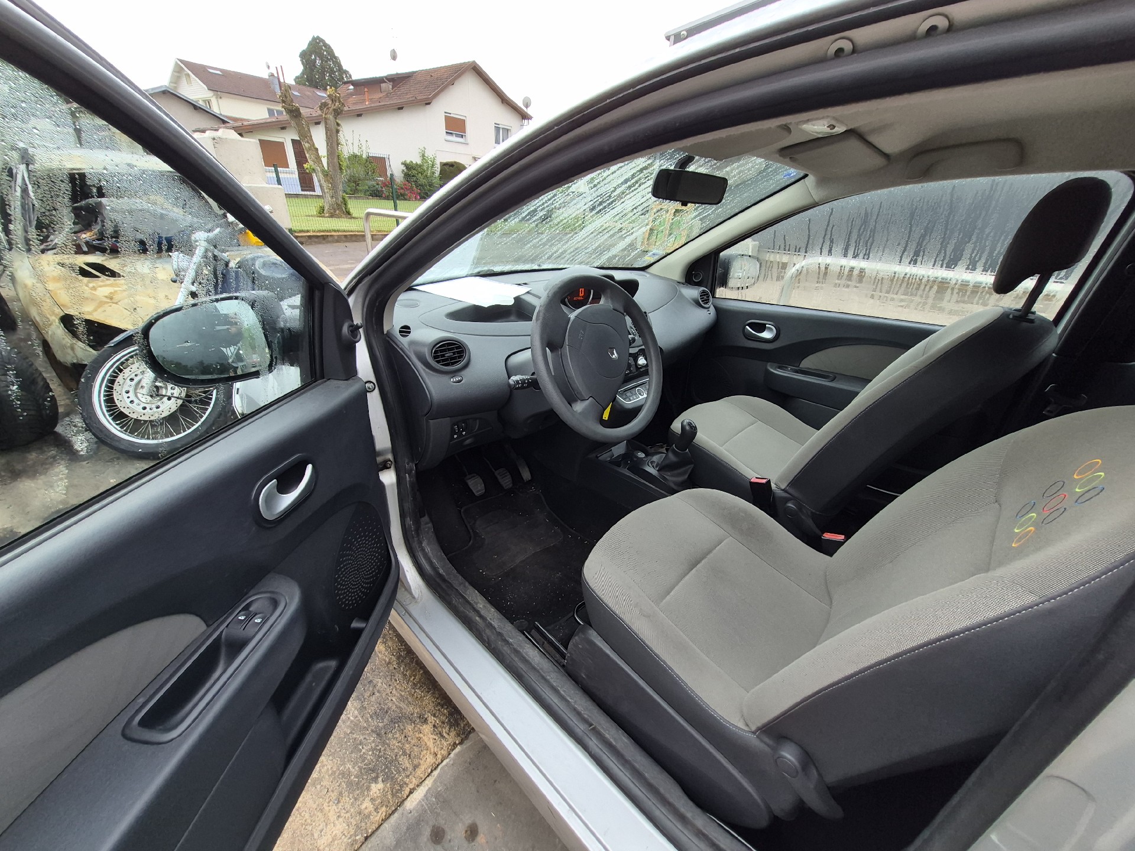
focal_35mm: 13
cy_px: 426
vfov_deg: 89.9
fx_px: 426
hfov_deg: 106.2
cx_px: 568
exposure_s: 1/217
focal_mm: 1.74
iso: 40
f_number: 2.2
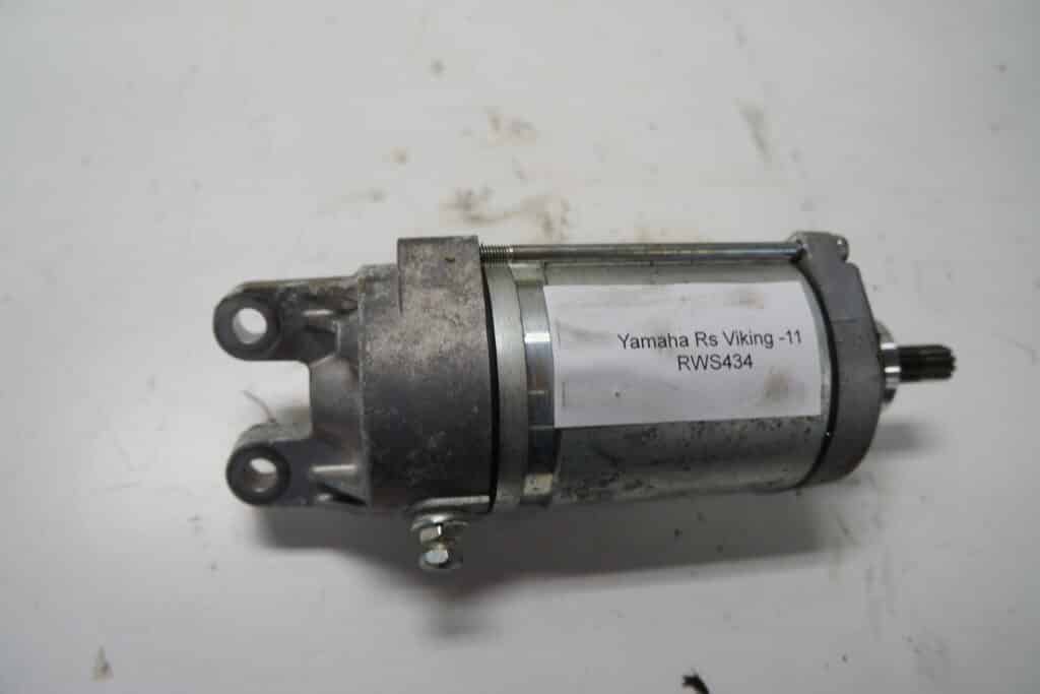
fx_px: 780
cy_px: 347
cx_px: 520
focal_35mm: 27
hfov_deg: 67.4
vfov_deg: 47.9
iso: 100
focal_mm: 18
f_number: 4
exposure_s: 1/60
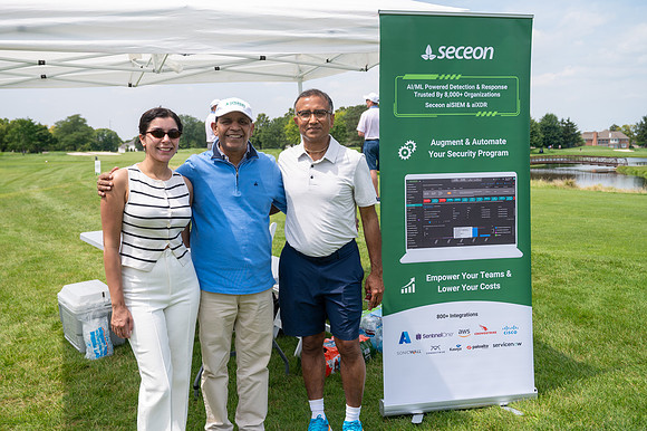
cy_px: 216
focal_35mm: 39
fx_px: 700
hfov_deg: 49.6
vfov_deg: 34.2
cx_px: 324
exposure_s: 1/1000
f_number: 5
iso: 250
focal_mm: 39
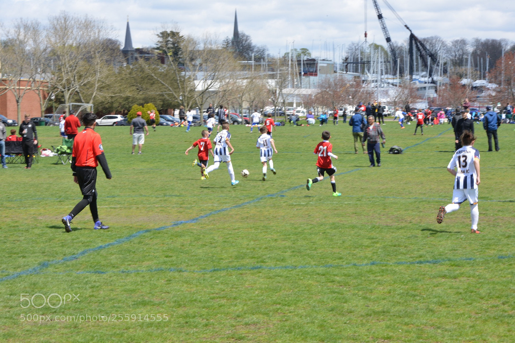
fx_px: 1502
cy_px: 172
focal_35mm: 105
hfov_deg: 19.5
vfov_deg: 13.0
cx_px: 258
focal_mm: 105
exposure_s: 1/125
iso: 720
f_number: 22
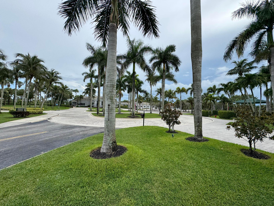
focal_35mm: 14
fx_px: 111
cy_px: 103
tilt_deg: +2.1
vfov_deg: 85.7
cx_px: 137
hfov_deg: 102.1
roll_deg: -1.1
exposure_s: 1/1143
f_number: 2.2
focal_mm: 2.22
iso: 50
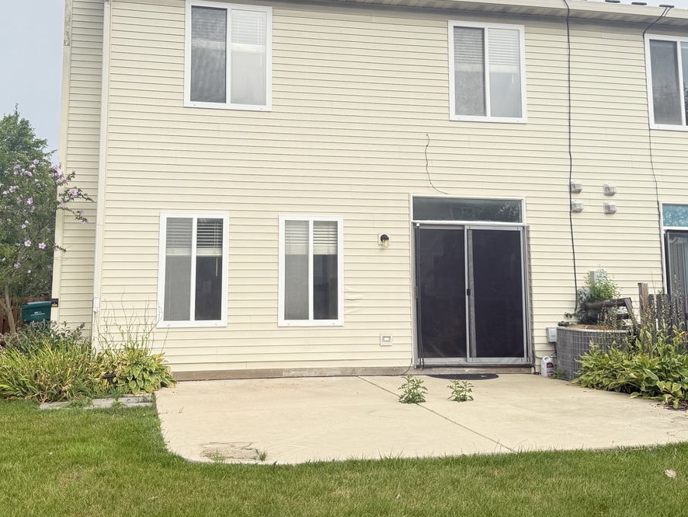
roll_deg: +0.0
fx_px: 775
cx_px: 309
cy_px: 171
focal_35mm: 39
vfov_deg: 36.4
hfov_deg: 47.8
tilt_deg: +9.1
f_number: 1.78
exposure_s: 1/2611
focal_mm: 6.76
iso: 100
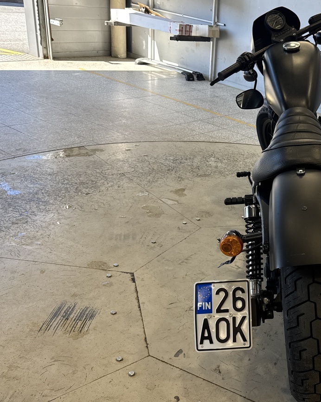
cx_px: 289
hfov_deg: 35.9
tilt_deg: -28.3
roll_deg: -9.4
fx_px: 463
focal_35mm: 39
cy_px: 235
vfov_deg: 46.7
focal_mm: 6.76
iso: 64
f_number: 1.78
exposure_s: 1/256
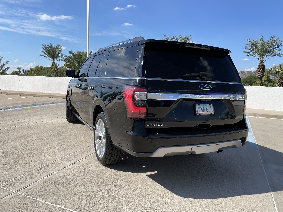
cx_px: 145
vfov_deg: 51.4
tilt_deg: -6.8
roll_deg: -2.2
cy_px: 108
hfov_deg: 65.3
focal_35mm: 27
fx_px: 221
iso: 32
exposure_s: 1/3731
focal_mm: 4.2
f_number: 1.6
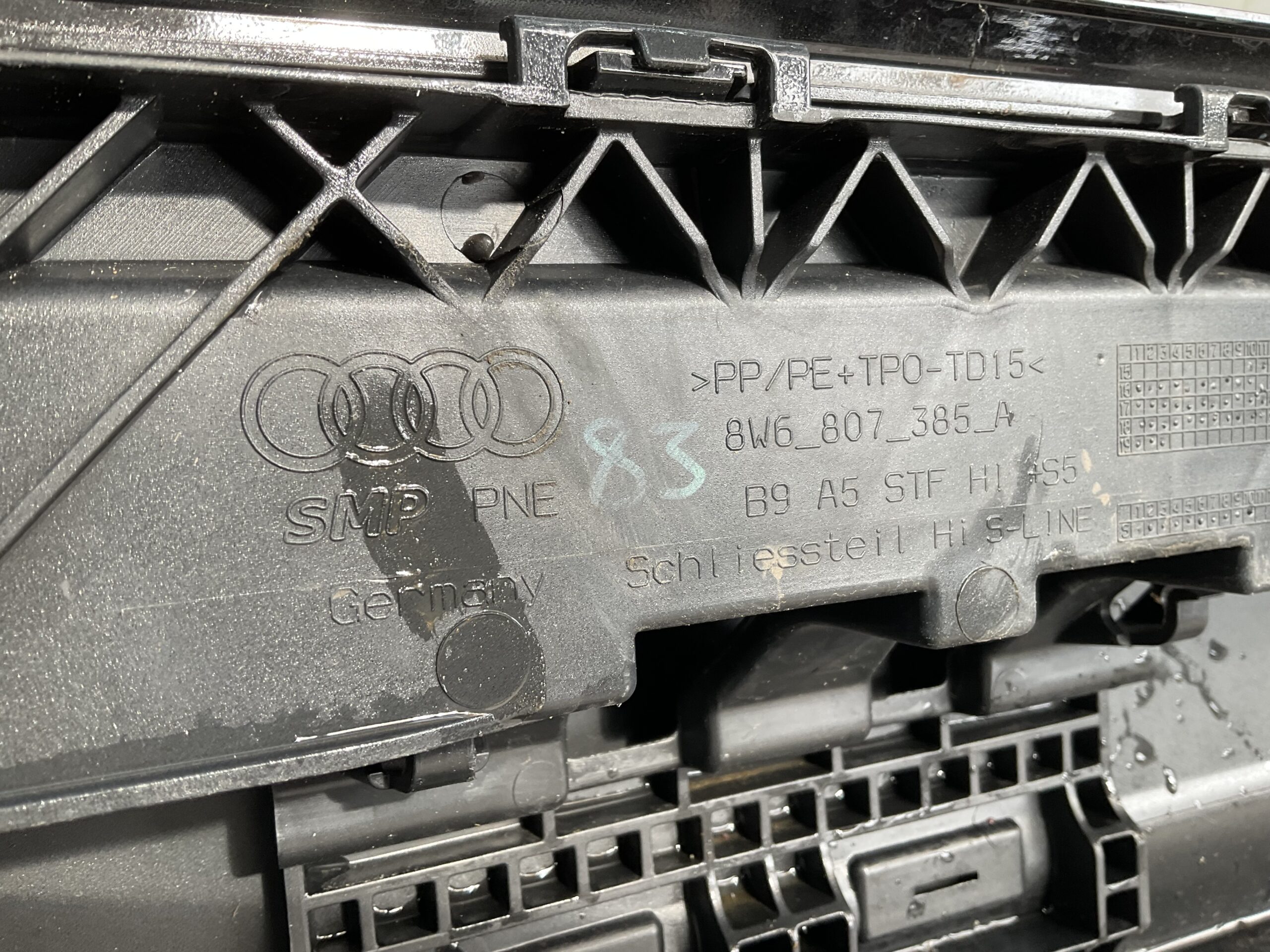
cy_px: 476
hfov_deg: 61.7
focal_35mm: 29
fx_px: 1064
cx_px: 635
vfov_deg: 48.2
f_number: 1.8
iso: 40
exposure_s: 1/120
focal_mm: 3
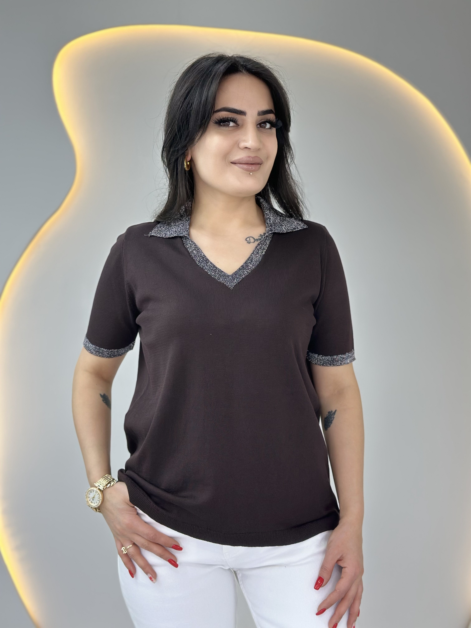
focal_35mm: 48
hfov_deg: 30.3
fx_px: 871
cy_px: 314
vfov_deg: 39.7
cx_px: 236
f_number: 1.78
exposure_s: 1/100
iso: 80
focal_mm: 6.86
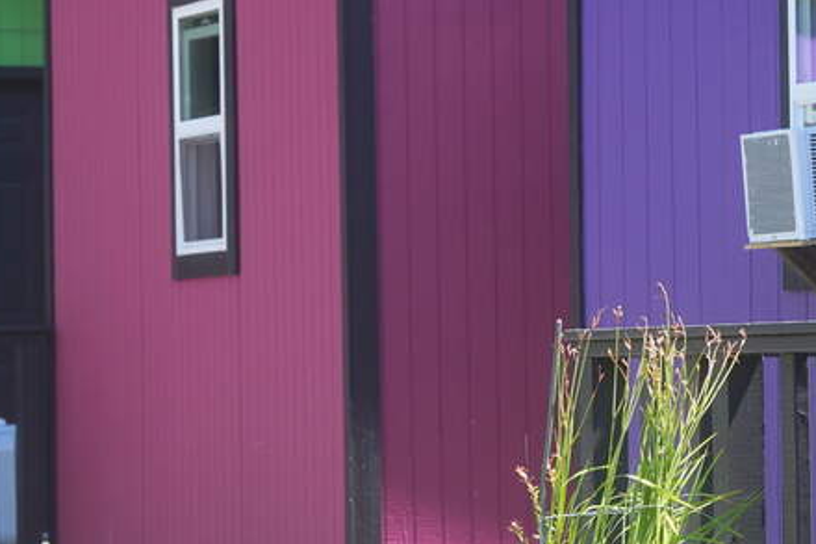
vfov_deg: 6.2
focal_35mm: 221
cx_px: 465
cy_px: 278
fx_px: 5007
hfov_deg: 9.3
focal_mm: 81
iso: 100
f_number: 4.5
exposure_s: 1/125
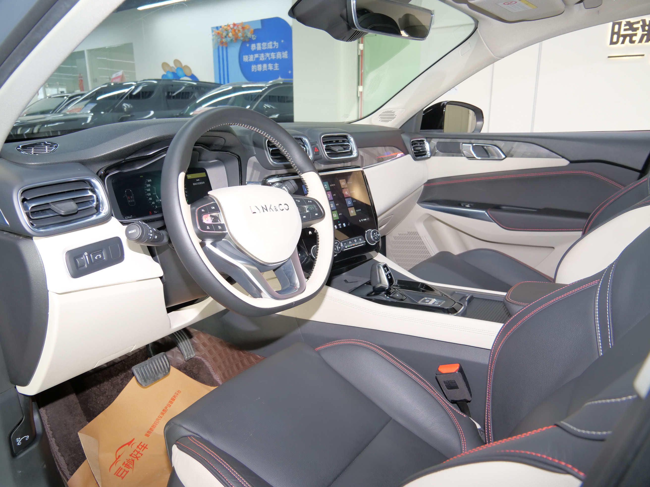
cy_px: 244
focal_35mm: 24
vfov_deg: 56.8
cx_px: 325
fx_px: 451
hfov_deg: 71.6
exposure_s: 1/15
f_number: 3.5
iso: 800
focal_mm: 12
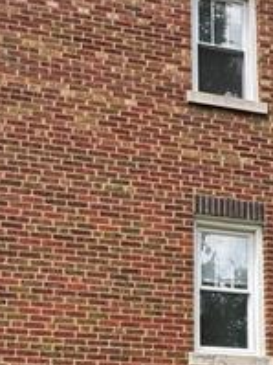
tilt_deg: +8.6
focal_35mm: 54
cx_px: 110
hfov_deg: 27.0
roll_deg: -0.1
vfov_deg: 32.3
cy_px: 378
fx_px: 568
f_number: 2.2
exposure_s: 1/341
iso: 40
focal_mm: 2.22
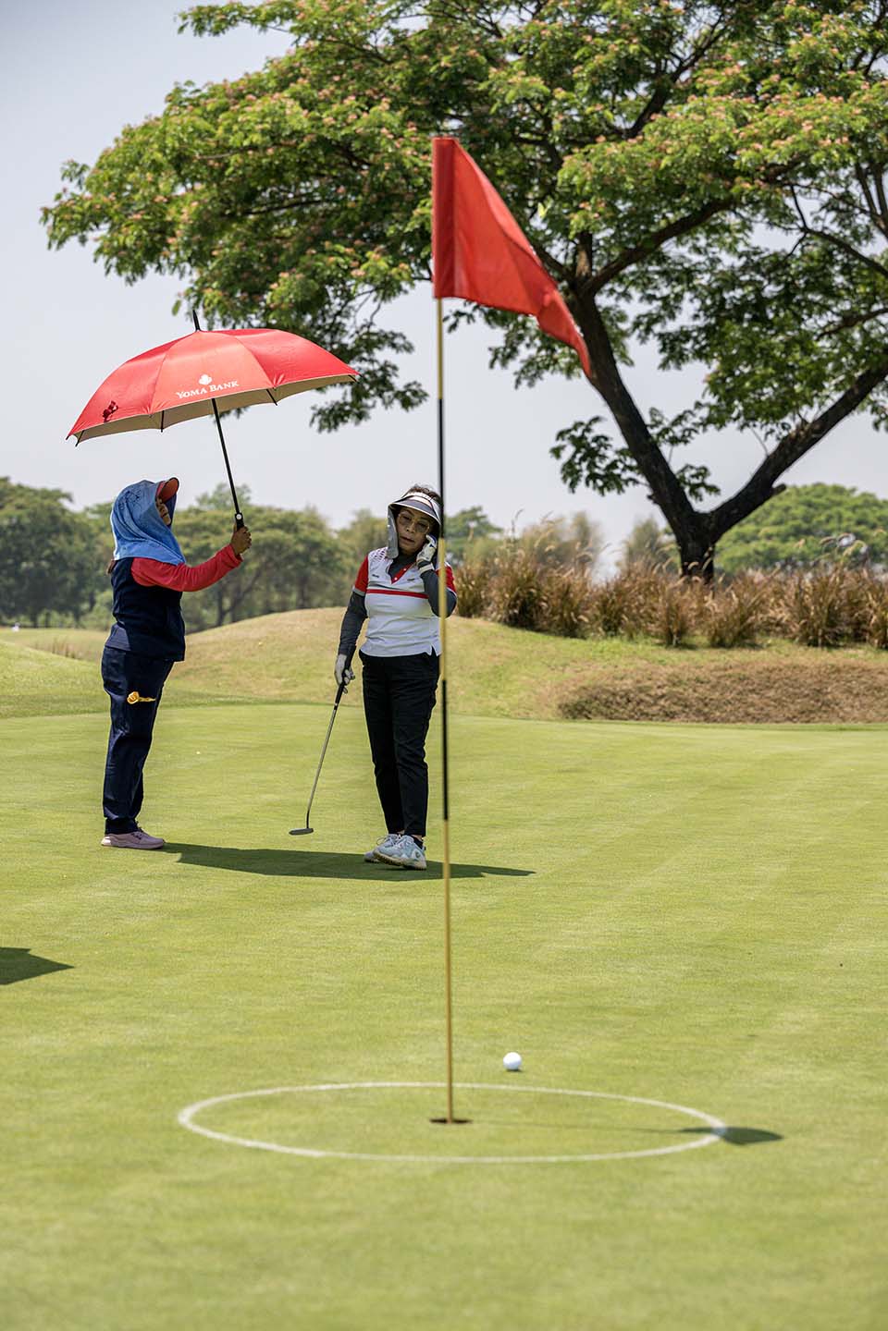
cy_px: 666
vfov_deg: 22.6
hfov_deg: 15.2
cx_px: 444
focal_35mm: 90
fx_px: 3330
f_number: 4
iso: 400
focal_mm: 90
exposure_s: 1/3200
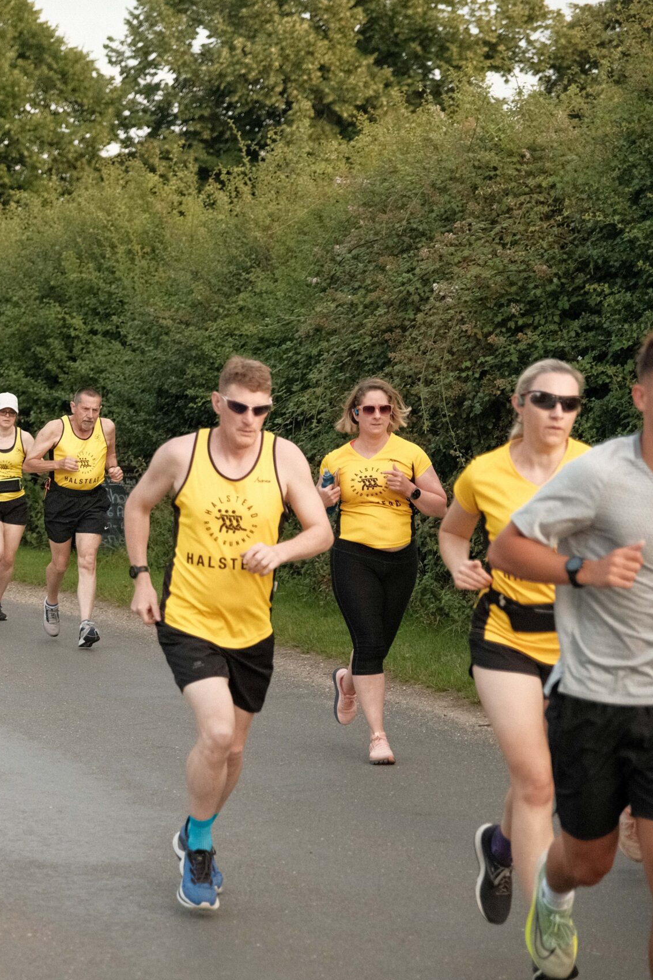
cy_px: 491
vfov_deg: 16.4
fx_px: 3401
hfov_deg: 10.8
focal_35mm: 125
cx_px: -60
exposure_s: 1/1600
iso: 1600
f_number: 2.8
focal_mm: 55
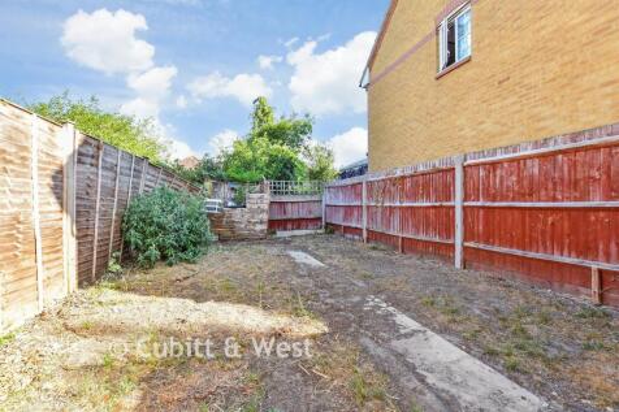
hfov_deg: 100.4
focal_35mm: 15
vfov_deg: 77.3
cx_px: 310
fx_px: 258
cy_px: 206
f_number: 8
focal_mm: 10
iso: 160
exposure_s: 1/50
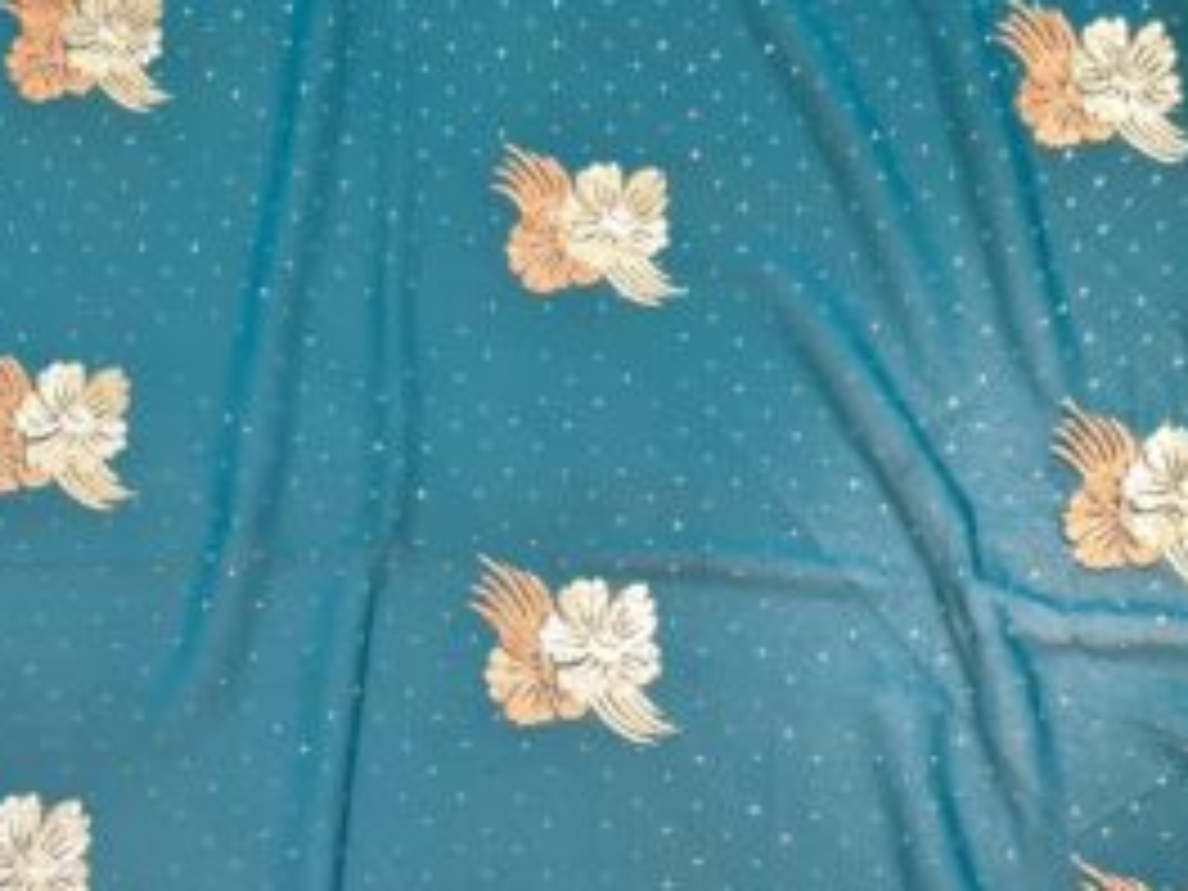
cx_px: 284
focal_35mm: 69
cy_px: 1145
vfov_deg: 19.7
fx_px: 2368
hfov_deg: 27.7
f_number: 1.8
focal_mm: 5.4
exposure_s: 1/40
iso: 200
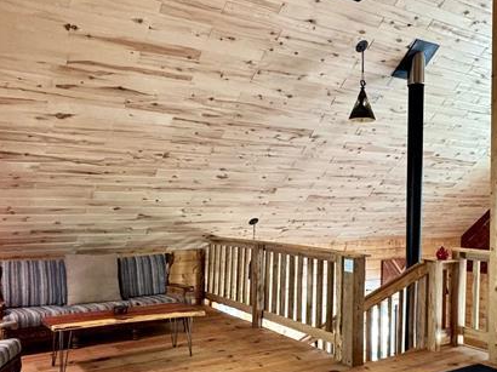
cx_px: 250
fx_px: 502
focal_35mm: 35
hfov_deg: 52.7
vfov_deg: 40.6
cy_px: 206
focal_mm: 2.22
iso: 400
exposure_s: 1/41
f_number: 2.2
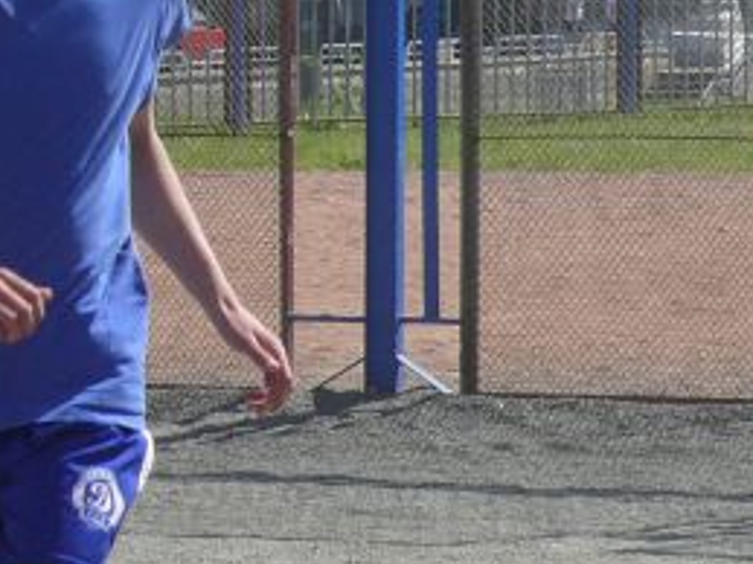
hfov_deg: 6.4
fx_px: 6719
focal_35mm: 309
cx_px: 576
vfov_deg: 4.8
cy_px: 166
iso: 100
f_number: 5.6
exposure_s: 1/400
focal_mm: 16.9
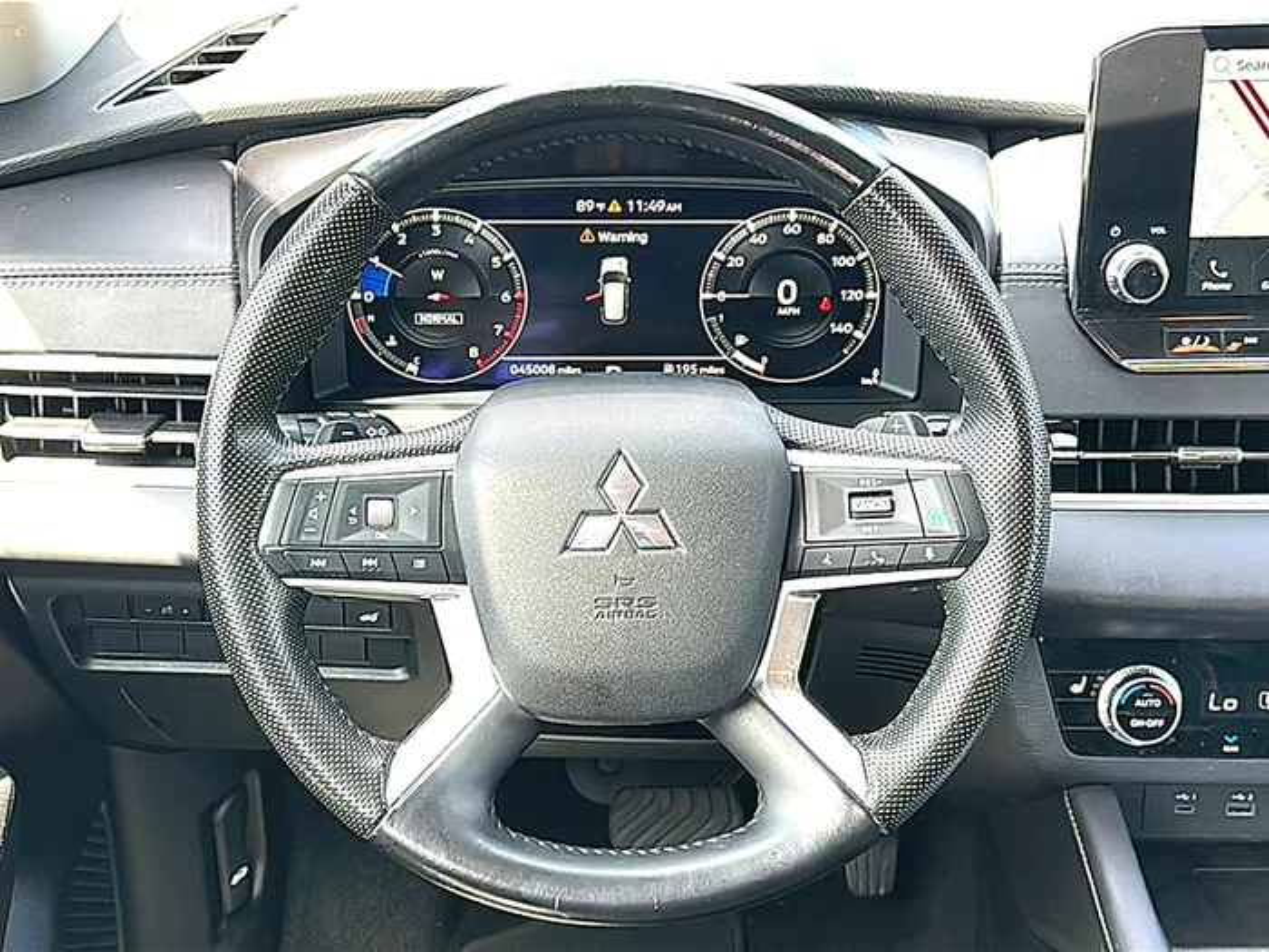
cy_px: 476
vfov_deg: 30.3
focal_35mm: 48
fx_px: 1760
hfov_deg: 39.7
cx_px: 634
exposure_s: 1/125
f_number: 1.78
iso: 64
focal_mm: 6.86
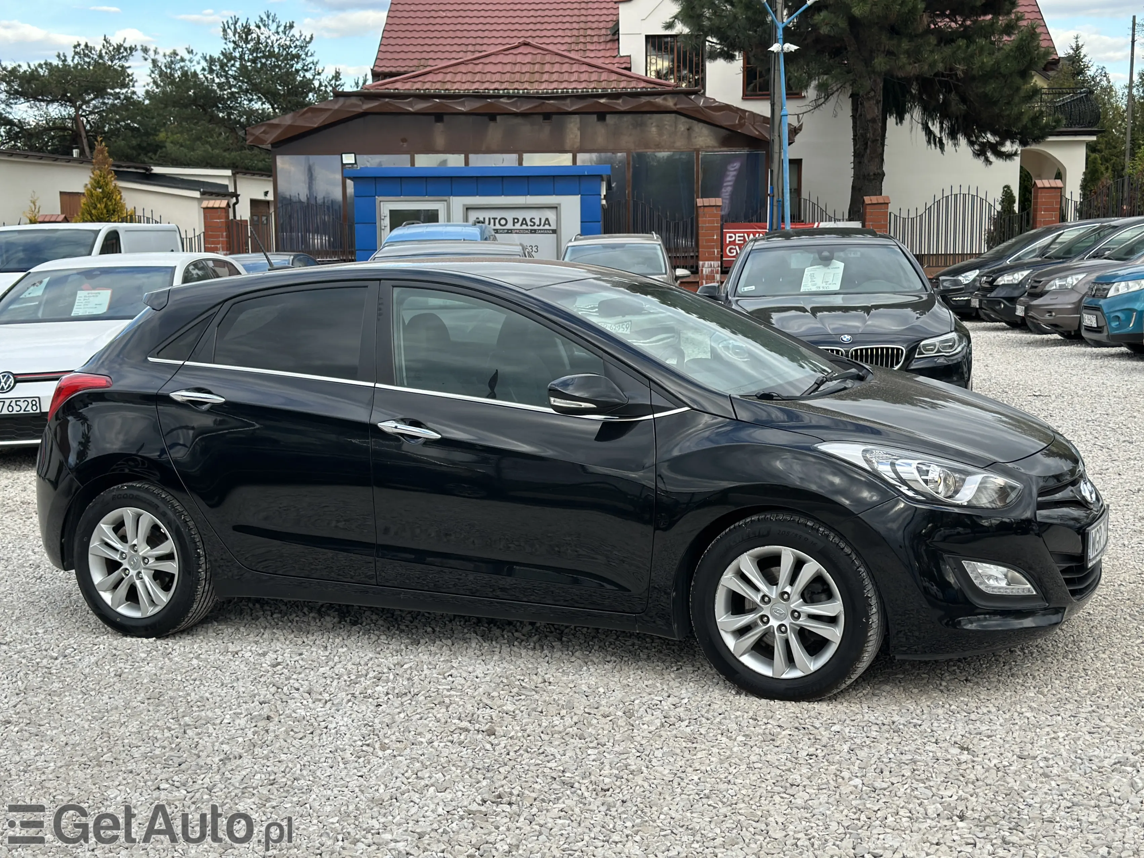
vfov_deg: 30.3
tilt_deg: -7.6
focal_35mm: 48
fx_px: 1586
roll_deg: +0.4
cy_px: 429
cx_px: 572
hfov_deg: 39.7
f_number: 1.78
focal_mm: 6.86
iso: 80
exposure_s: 1/1073
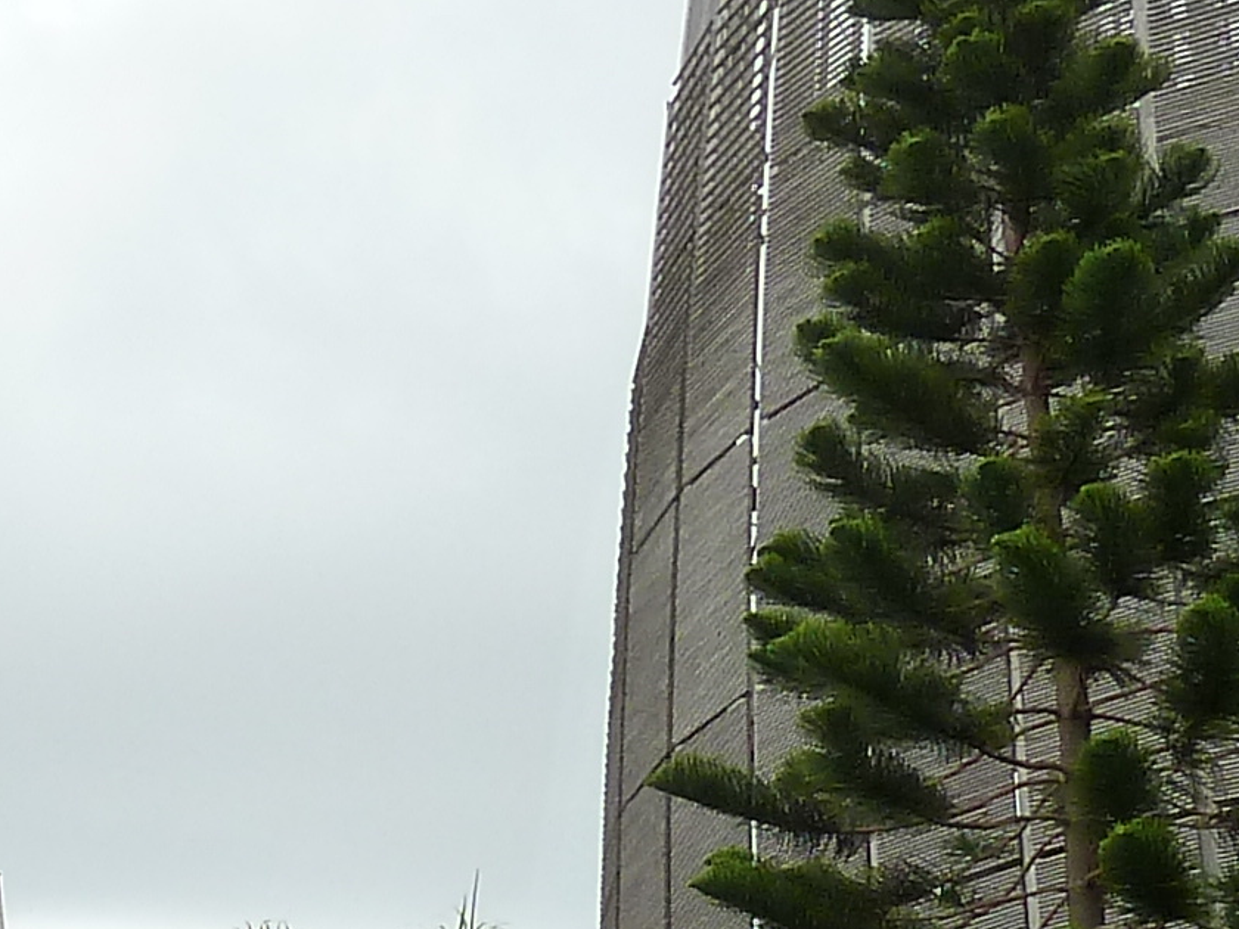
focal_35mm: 119
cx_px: -66
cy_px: 1203
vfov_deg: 12.1
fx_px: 4259
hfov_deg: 16.1
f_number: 4
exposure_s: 1/125
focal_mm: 4.1
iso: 125
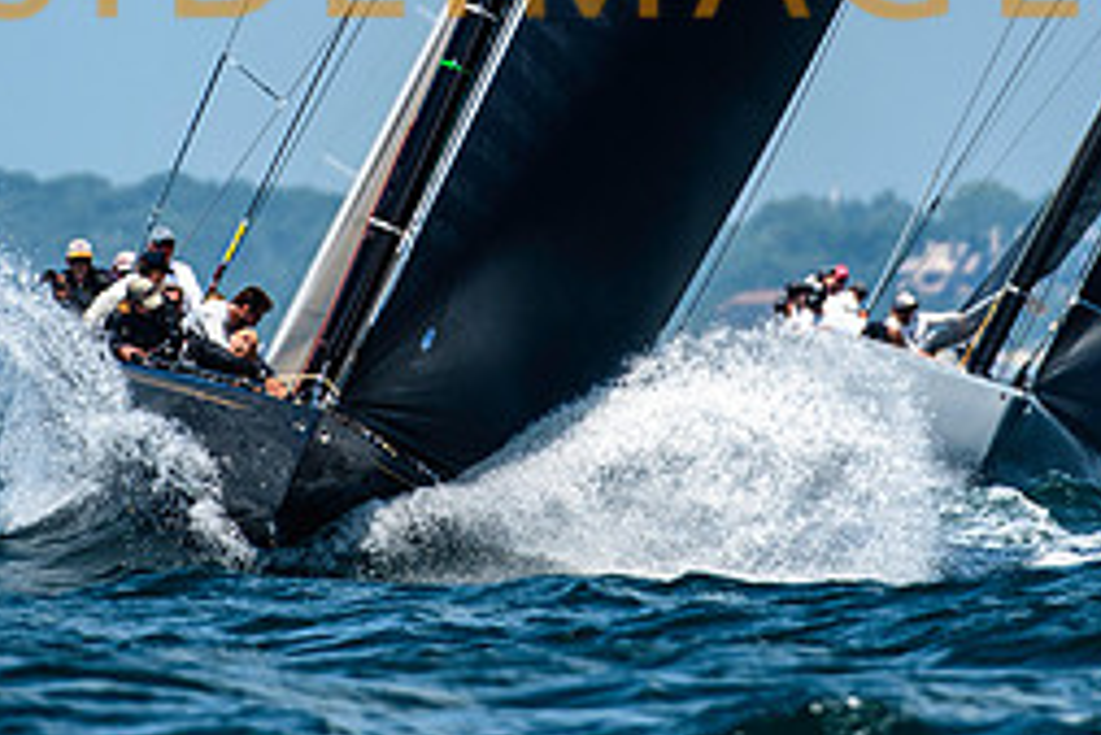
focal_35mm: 1406
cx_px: 474
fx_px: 43023
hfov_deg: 1.5
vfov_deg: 1.0
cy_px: -72
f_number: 5.6
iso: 400
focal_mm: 400
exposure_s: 1/2000
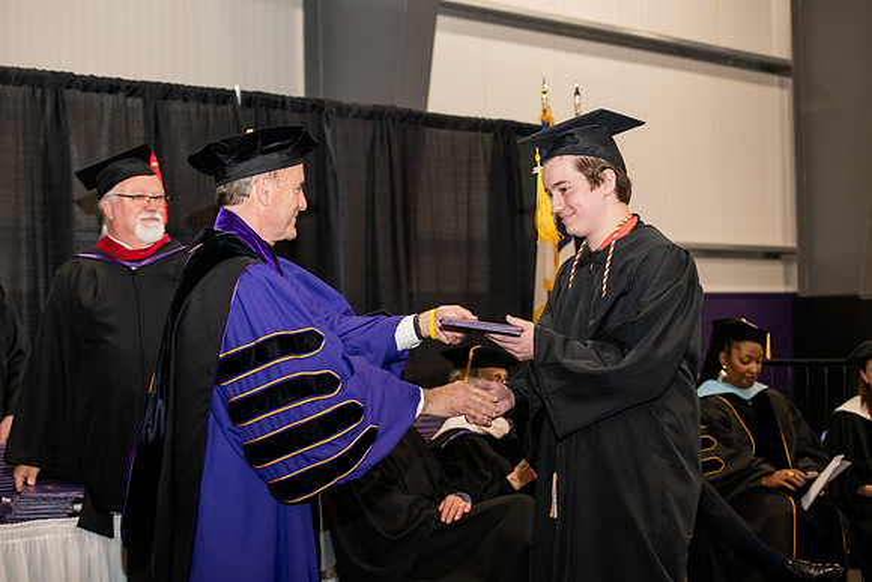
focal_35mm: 70
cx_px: 436
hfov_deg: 28.8
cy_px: 291
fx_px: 1696
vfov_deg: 19.5
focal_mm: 70
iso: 2000
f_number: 5
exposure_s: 1/200
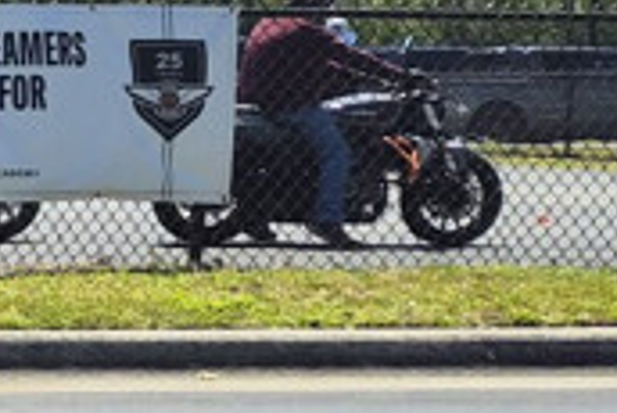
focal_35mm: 148
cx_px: -1290
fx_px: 2539
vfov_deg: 9.3
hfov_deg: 10.0
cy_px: 305
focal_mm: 5.4
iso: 80
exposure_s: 1/4480
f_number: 1.8
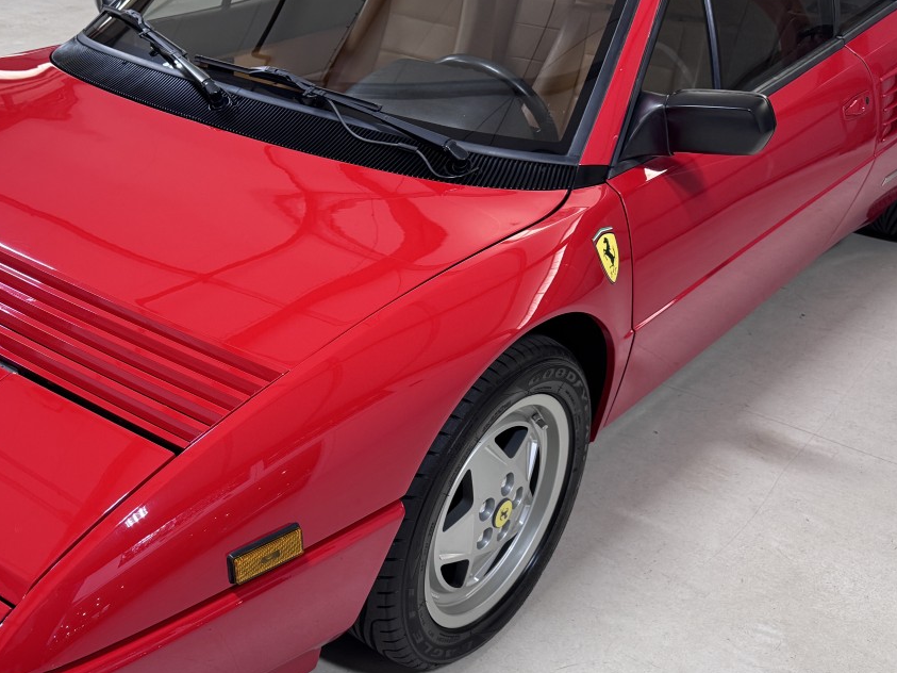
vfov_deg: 35.1
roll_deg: +0.1
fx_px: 1062
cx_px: 278
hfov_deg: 44.9
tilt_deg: -30.3
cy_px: 358
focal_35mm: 41
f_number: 1.78
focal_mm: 6.76
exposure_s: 1/120
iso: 200
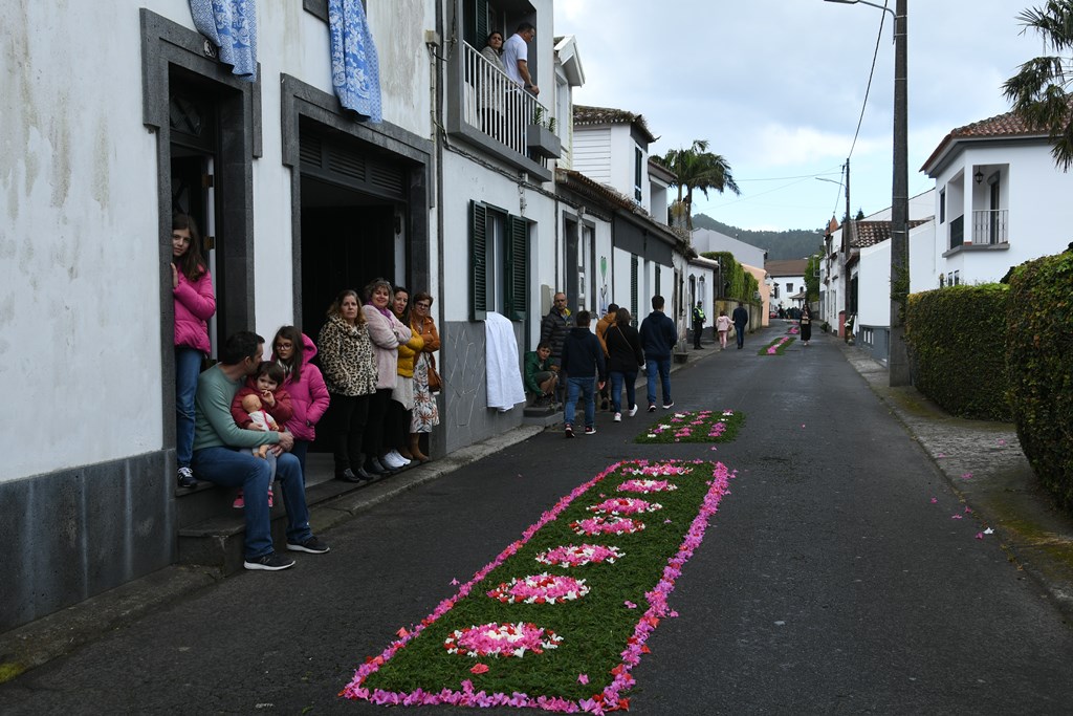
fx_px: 1103
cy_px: 358
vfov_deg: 36.0
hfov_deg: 51.9
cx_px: 536
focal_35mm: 37
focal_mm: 25
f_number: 10
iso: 100
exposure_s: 1/60
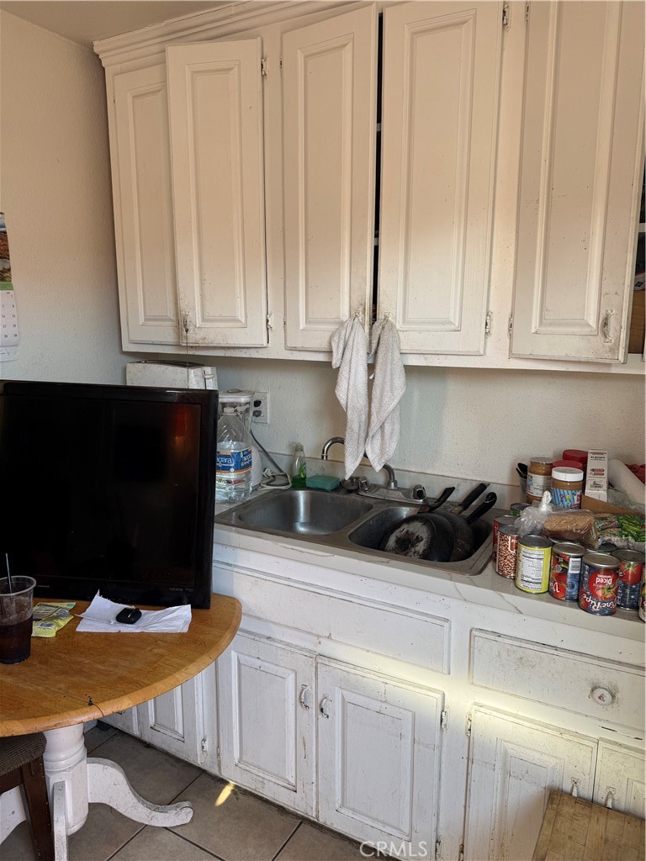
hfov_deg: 56.8
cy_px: 430
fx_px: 597
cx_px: 323
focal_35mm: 24
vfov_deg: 71.6
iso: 80
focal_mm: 6.76
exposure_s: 1/121
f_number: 1.78
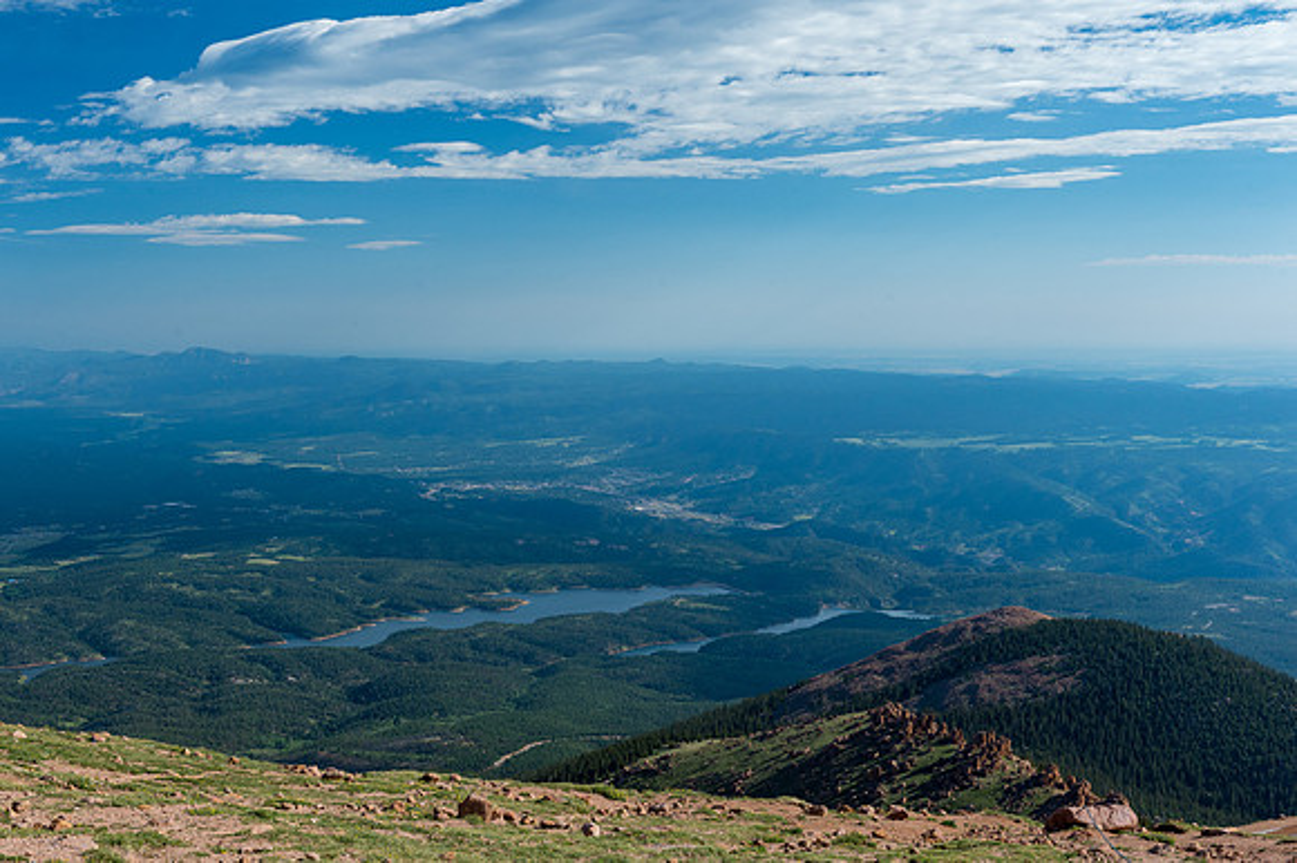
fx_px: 2016
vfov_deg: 24.2
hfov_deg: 35.7
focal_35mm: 56
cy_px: 432
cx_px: 648
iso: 640
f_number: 11
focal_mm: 56
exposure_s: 1/320
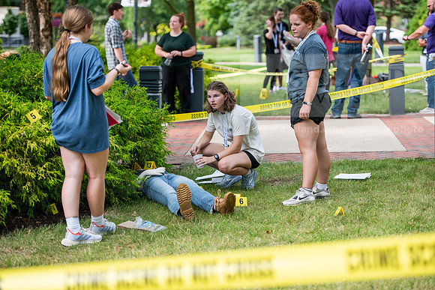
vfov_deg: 14.0
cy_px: 145
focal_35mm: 98
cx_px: 218
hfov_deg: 20.8
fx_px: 1184
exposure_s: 1/800
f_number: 3.2
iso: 160
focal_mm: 98
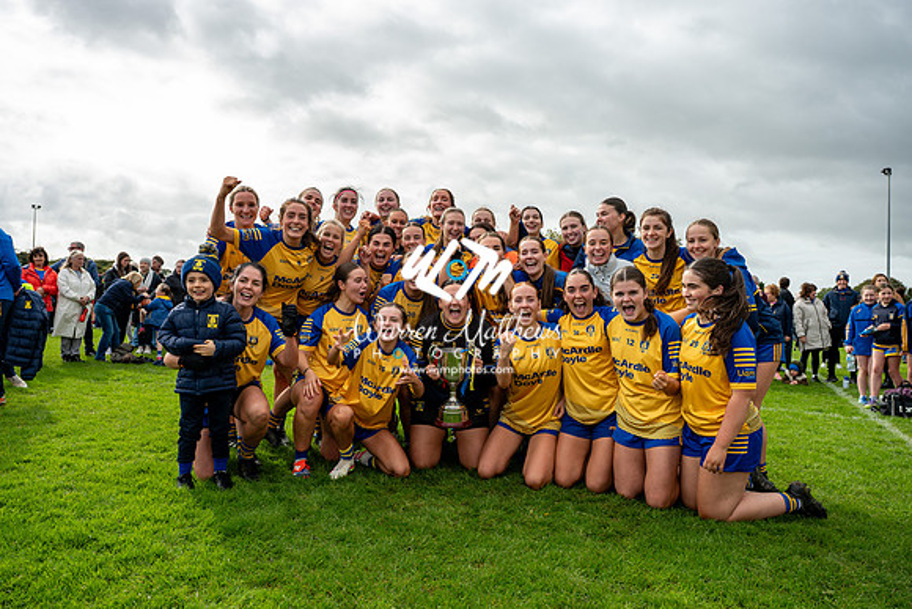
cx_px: 456
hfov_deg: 67.4
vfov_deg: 48.0
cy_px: 304
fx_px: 684
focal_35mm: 27
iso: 100
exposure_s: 1/320
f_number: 5
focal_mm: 27
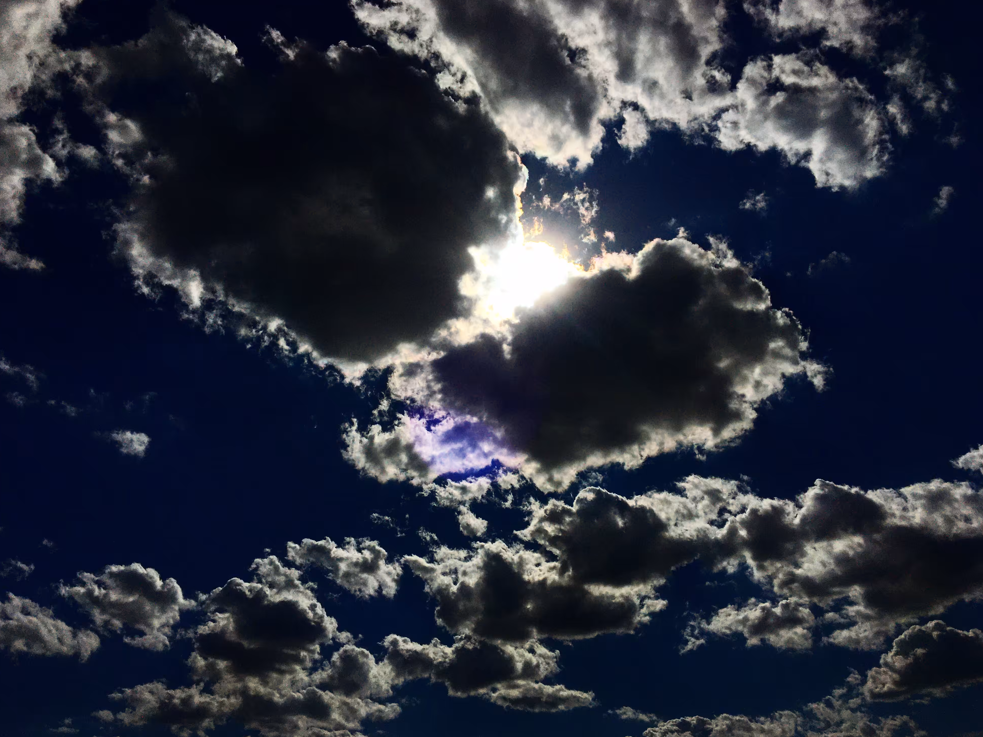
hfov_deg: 60.0
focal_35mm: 30
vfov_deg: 46.8
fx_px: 852
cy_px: 370
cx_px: 494
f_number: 2.2
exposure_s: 1/76923
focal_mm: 4.15
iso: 40
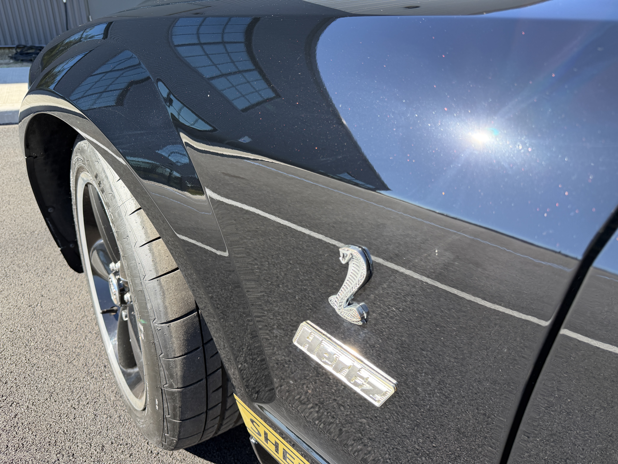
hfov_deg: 71.6
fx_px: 428
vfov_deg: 56.8
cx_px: 309
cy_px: 232
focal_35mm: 24
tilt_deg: -27.3
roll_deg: -3.4
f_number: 1.78
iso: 100
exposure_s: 1/909
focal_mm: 6.76
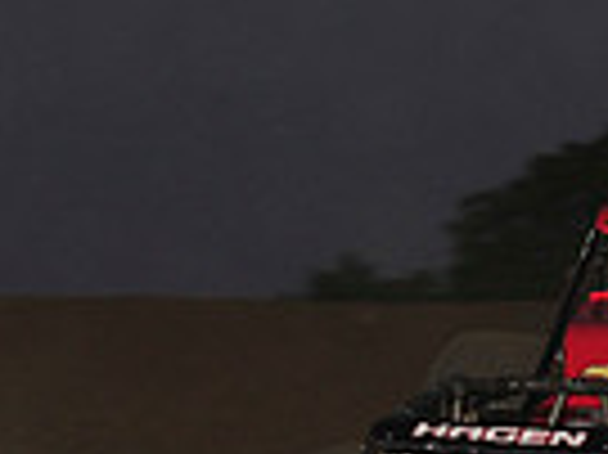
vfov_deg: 3.6
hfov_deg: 4.8
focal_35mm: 414
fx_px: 7265
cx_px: 509
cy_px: 467
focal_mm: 100
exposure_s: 1/320
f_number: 7.1
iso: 800
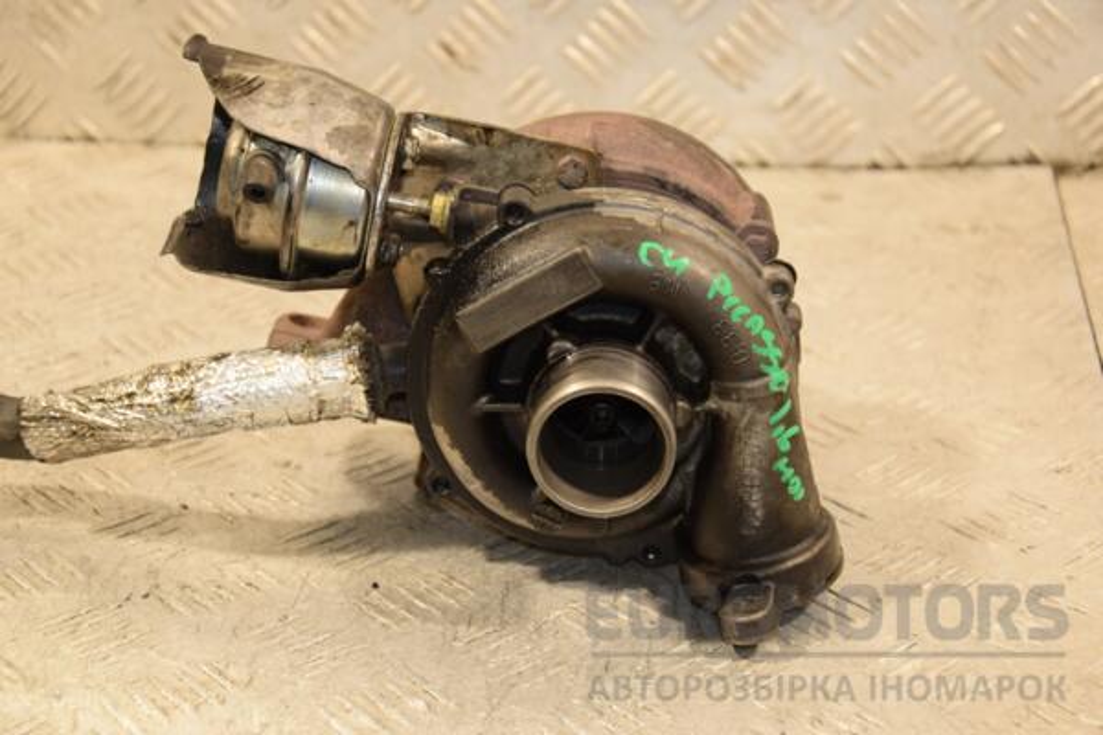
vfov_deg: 17.5
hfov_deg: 26.0
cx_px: 552
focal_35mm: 78
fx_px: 2390
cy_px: 368
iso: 800
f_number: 5
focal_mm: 52
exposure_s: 1/100
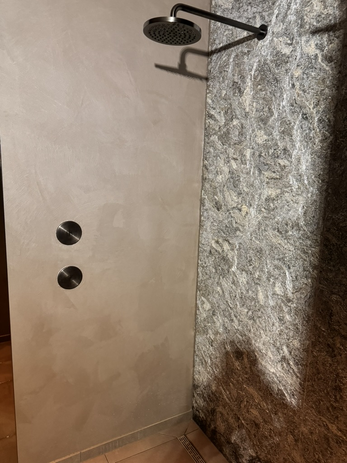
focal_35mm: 24
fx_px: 321
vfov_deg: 71.6
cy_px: 232
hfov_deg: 56.8
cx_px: 174
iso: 800
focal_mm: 6.76
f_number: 1.78
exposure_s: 1/40
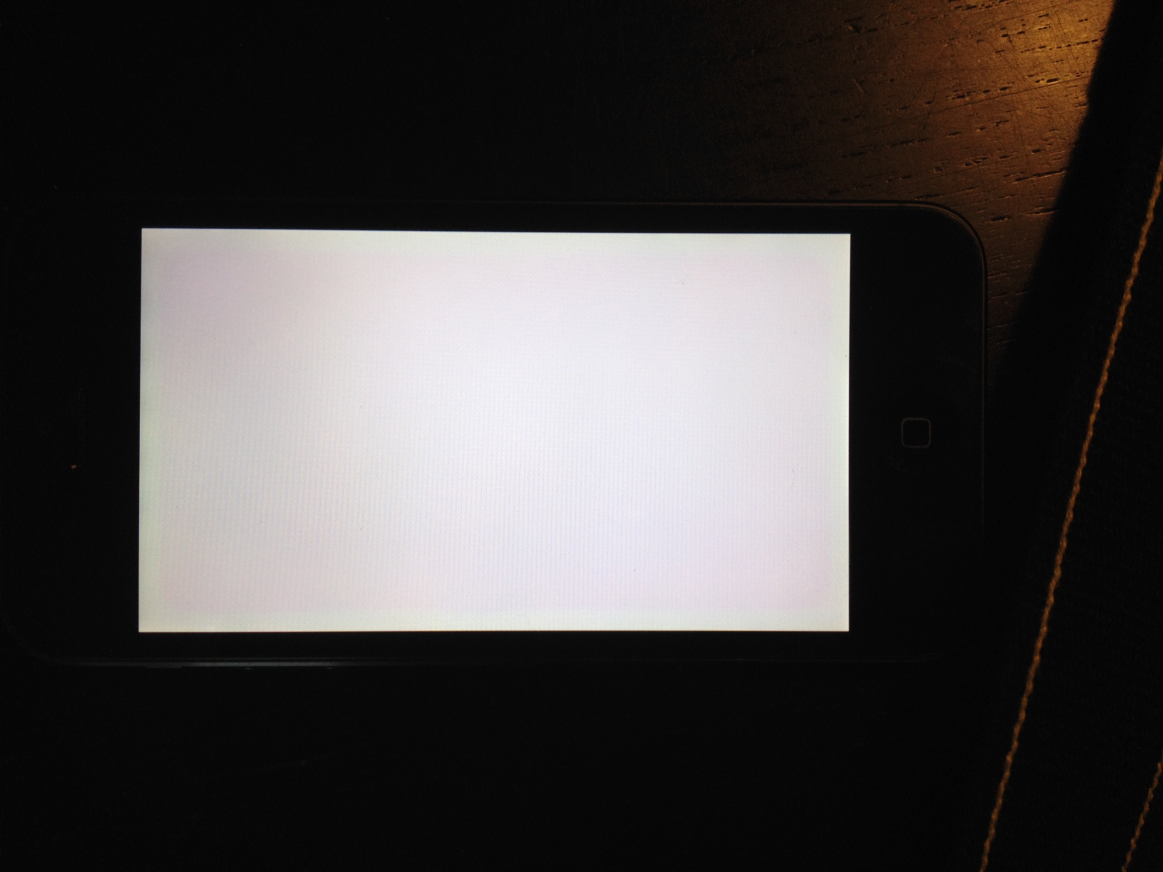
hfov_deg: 52.6
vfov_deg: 40.7
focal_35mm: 35
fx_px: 1176
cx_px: 582
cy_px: 436
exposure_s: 1/120
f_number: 2.4
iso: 64
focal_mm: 4.28
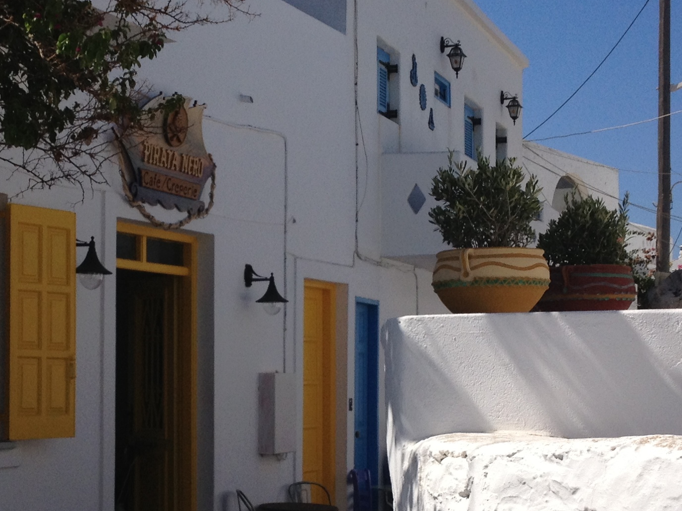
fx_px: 1635
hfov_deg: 23.5
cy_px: 369
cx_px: 278
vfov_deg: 17.7
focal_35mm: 83
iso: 50
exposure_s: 1/3247
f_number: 2.4
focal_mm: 4.28
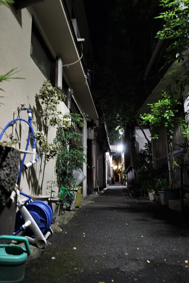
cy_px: 142
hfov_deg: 53.1
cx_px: 94
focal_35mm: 24
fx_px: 189
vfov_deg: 73.7
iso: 3200
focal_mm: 16
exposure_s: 1/13
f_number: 3.5
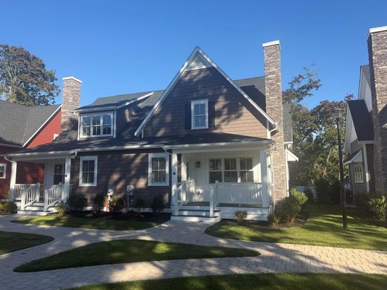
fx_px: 280
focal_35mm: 25
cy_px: 147
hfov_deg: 69.4
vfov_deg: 54.9
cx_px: 188
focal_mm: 6.76
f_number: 1.78
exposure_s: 1/2232
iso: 80
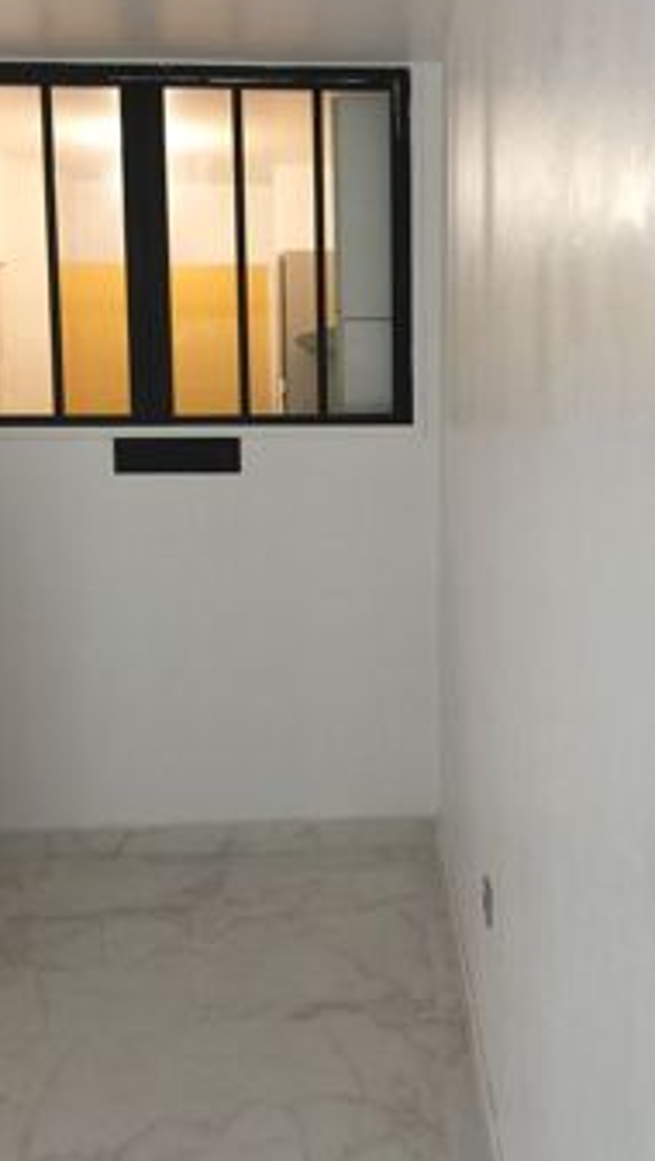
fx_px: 1233
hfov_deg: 29.6
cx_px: 431
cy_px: 522
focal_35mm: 40
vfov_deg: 50.4
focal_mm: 4.15
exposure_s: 1/17
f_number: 2.2
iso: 64
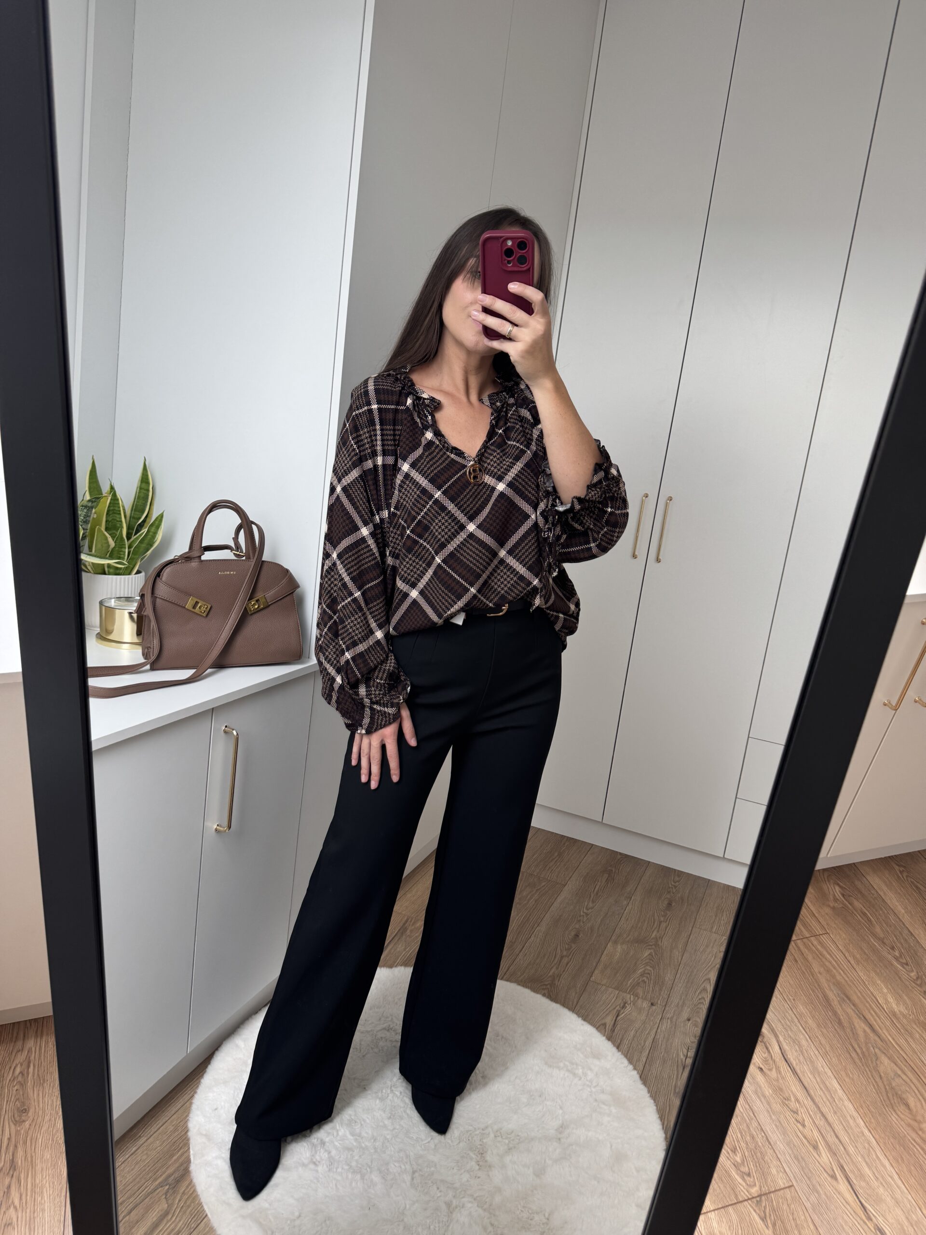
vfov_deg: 71.6
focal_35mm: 24
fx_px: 856
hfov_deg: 56.8
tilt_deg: -33.3
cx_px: 463
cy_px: 618
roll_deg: -6.1
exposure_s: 1/121
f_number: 1.78
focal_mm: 6.76
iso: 100
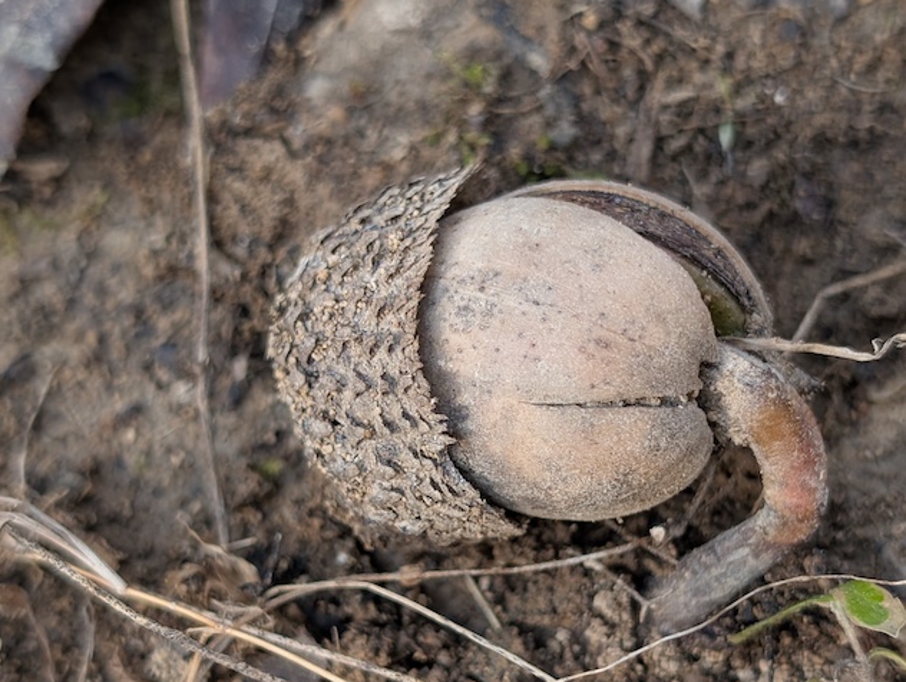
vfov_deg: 23.7
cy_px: 375
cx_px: 473
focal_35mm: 62
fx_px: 1625
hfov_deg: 31.1
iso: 107
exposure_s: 1/284
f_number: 1.68
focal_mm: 6.9
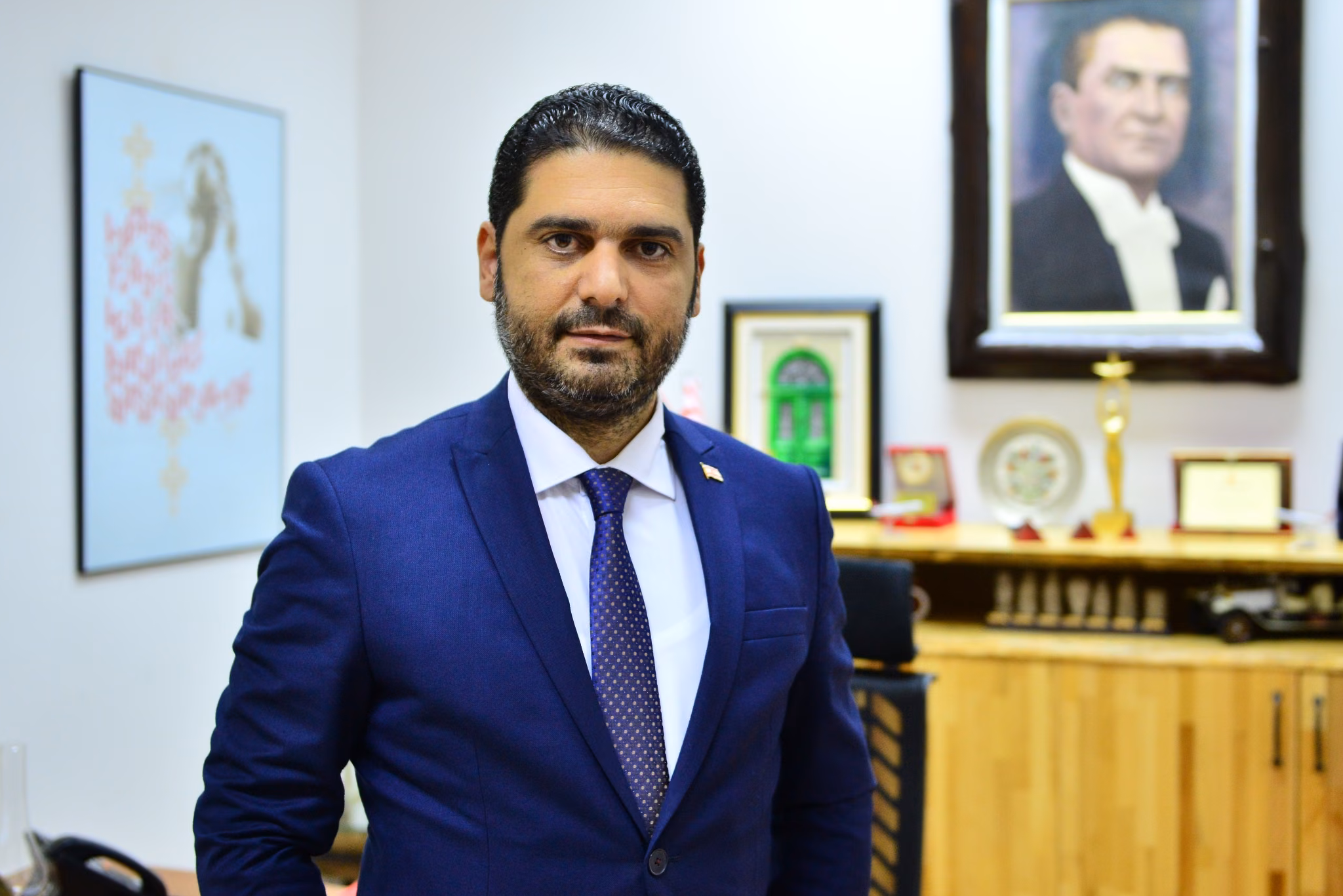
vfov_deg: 28.7
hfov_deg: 41.9
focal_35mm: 47
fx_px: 1754
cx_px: 714
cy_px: 456
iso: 1000
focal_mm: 40
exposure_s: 1/100
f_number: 2.8
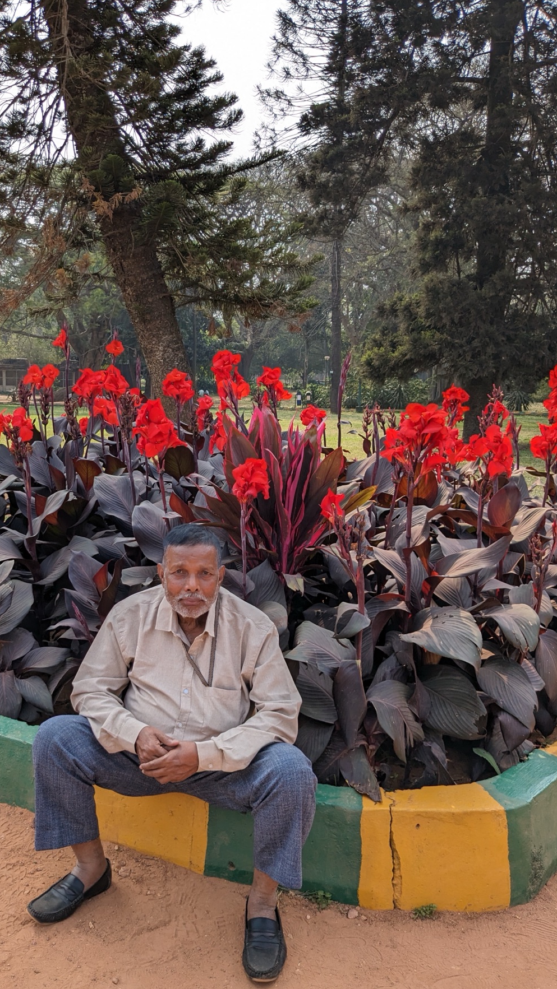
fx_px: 788
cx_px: 183
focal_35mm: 30
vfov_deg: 64.3
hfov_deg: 38.5
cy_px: 502
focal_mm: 4.38
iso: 40
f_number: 1.73
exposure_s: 1/2128
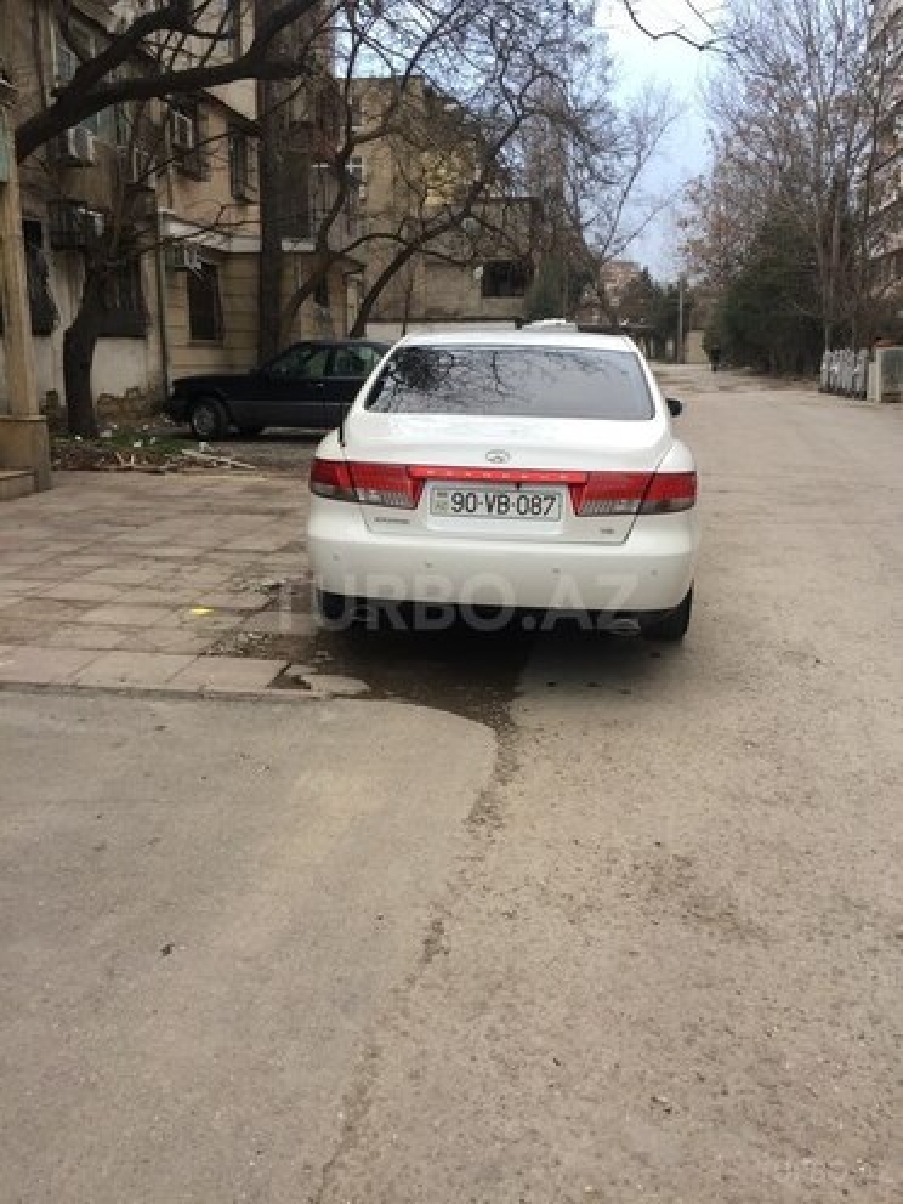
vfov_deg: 61.7
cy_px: 602
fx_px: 1009
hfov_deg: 48.2
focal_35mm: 29
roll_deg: -0.1
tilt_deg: -14.1
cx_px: 452
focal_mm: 4.15
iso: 40
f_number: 2.2
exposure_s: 1/50
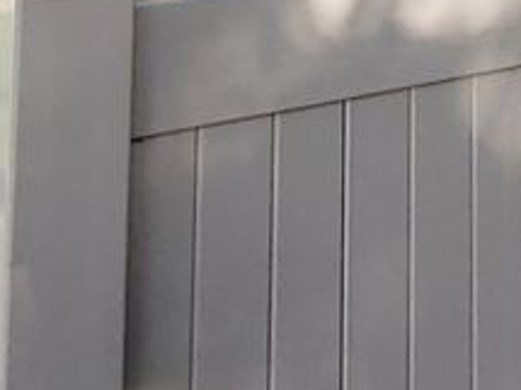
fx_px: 1399
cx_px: 577
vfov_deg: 13.1
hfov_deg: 20.1
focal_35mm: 93
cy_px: -455
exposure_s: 1/349
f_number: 2.2
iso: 64
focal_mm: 2.2
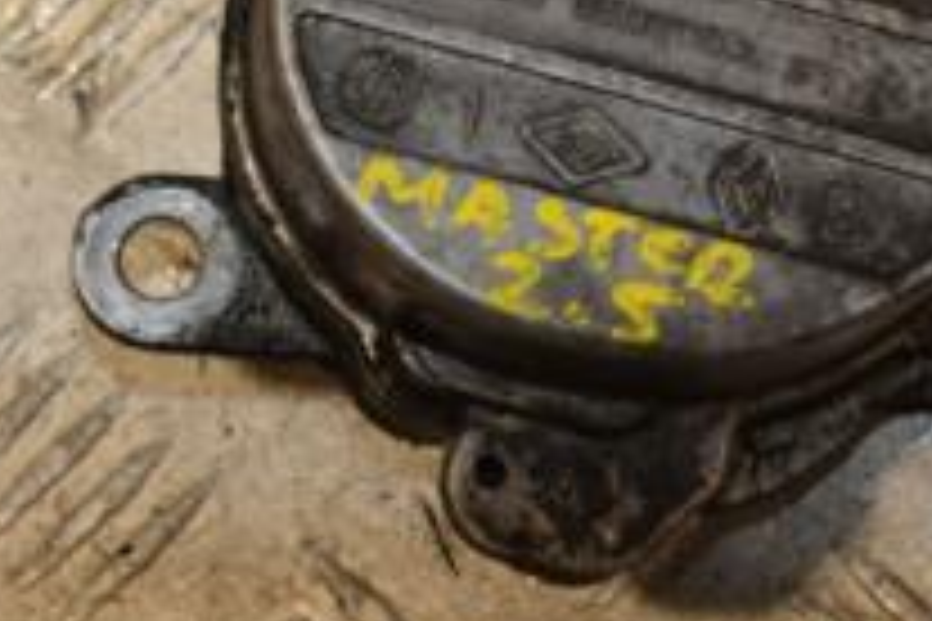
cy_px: 72
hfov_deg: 13.3
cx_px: 846
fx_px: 3947
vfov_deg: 9.0
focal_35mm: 152
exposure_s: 1/200
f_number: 8
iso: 800
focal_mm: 35
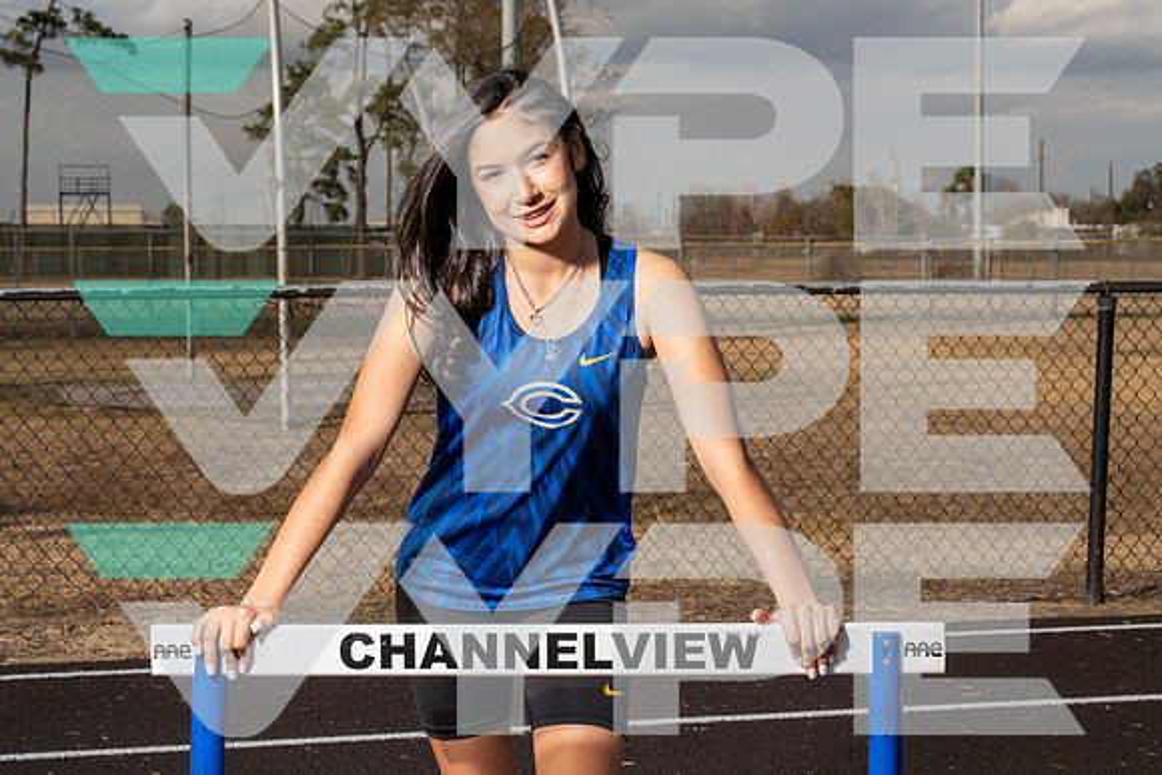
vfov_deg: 19.5
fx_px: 2260
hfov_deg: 28.8
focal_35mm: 70
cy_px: 388
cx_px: 581
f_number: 11
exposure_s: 1/250
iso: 160
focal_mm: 70
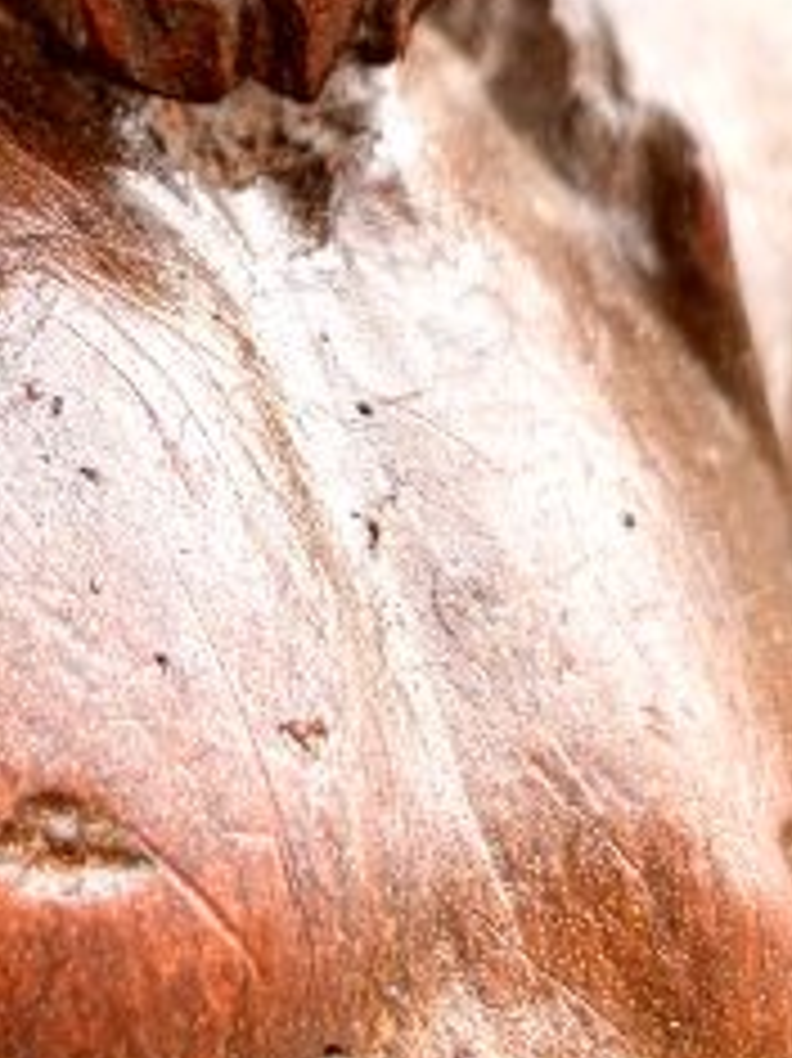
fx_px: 4061
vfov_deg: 14.7
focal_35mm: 133
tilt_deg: +14.2
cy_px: 153
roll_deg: -1.5
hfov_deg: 11.0
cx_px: -99
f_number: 1.6
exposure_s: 1/121
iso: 64
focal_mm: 5.96
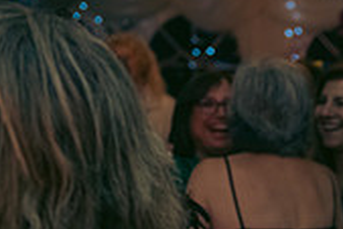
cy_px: 297
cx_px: 532
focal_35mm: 137
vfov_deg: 9.8
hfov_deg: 13.9
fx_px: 1306
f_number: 3.5
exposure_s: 1/160
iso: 800
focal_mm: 40
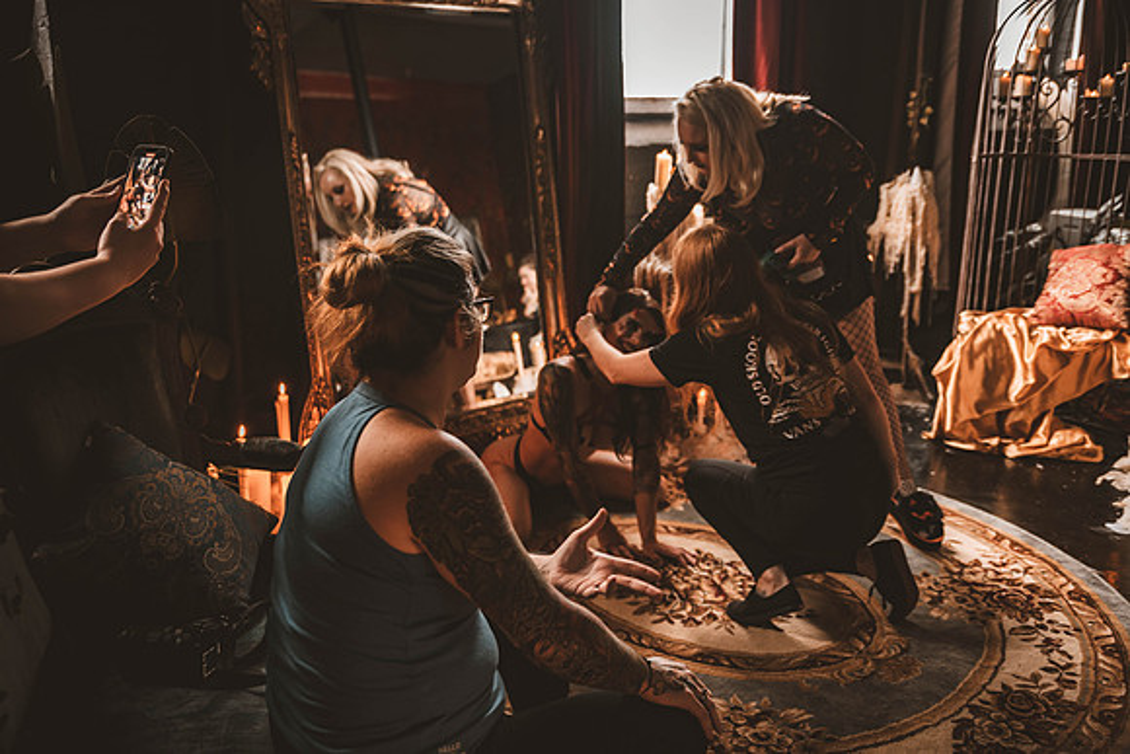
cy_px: 377
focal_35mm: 35
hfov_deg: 54.4
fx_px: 1099
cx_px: 565
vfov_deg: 37.9
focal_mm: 35
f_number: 2.8
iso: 800
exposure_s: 1/125
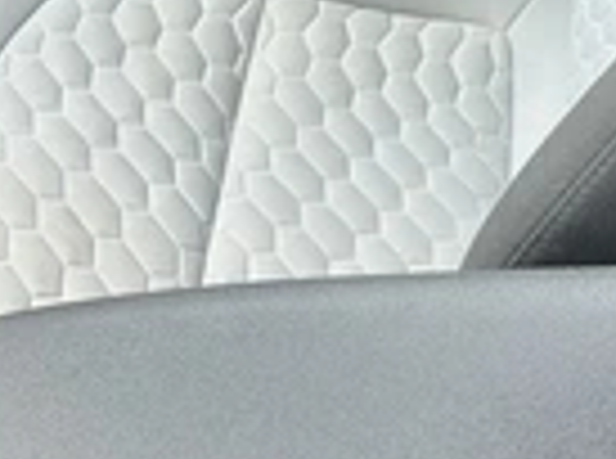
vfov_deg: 17.7
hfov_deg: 23.1
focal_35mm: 82
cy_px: 400
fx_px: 1455
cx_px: 580
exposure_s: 1/122
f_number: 1.8
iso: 25
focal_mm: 3
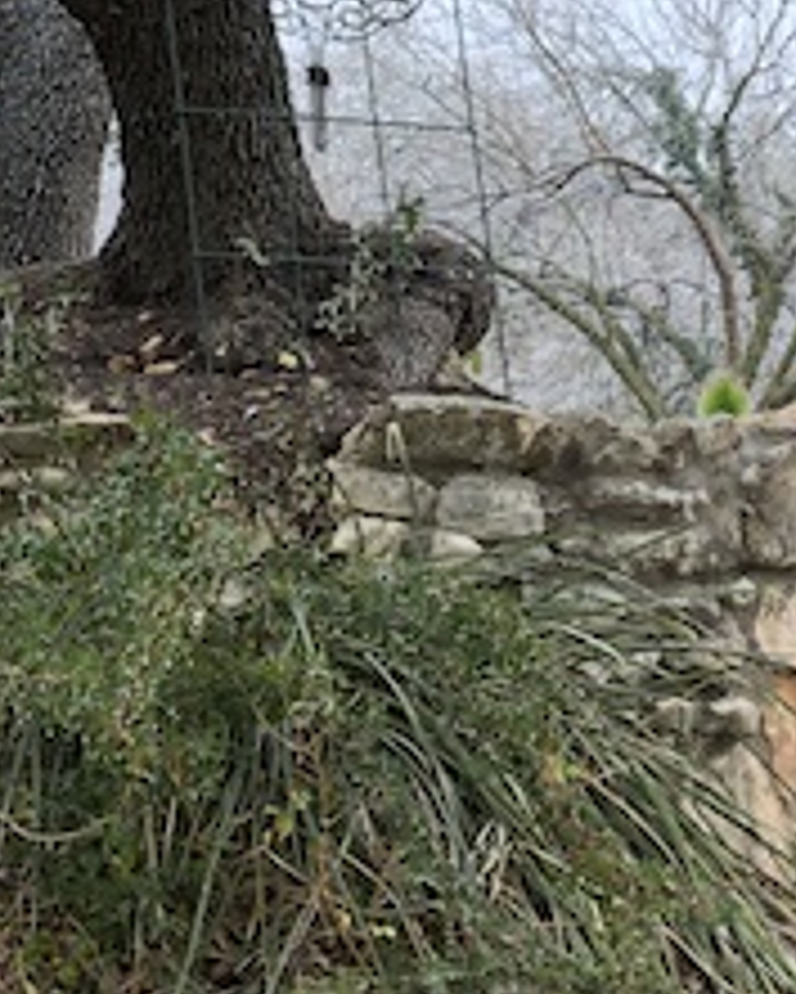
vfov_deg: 13.1
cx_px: -544
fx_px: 4326
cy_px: 355
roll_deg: +0.8
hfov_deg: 10.0
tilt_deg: +6.7
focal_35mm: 147
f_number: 2.4
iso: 25
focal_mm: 6
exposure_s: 1/120
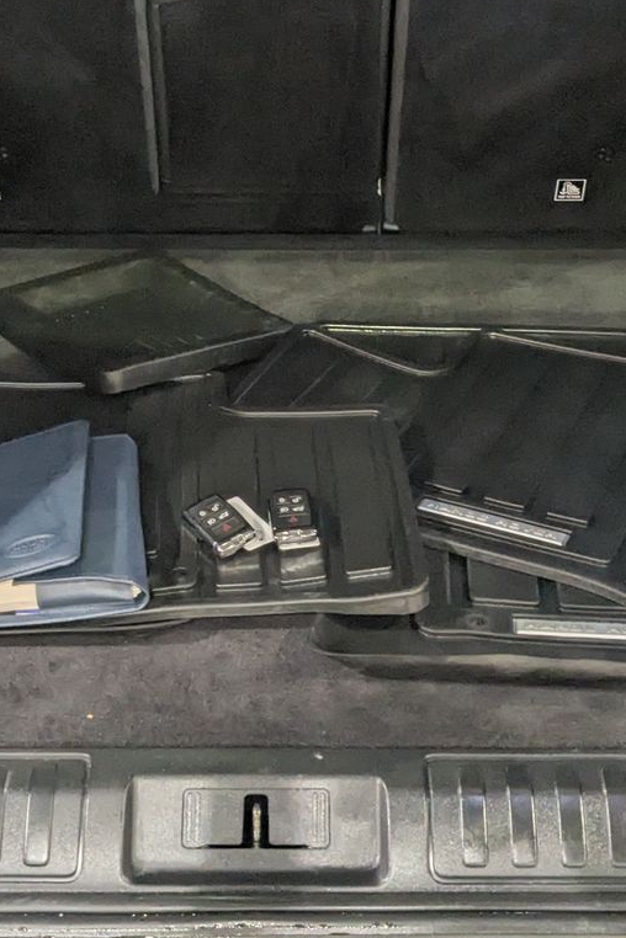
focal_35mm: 59
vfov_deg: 33.7
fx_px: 1539
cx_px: 311
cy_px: 327
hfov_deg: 23.0
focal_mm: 4.38
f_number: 1.73
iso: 422
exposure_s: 1/60
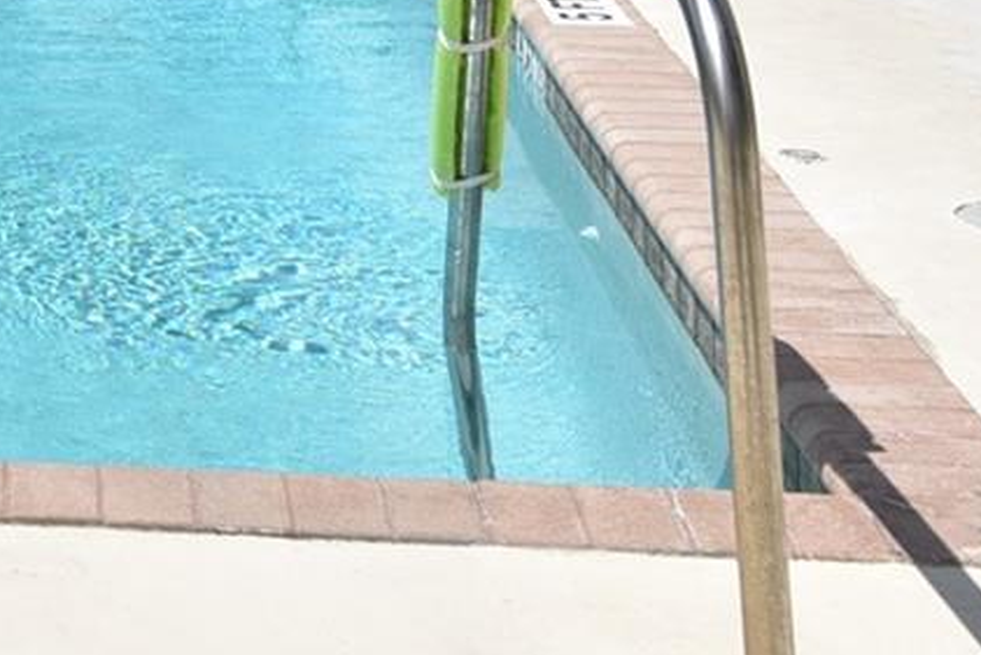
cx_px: -634
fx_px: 3625
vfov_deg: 9.8
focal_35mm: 133
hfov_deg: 14.1
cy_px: -544
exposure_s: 1/200
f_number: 14
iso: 100
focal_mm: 35
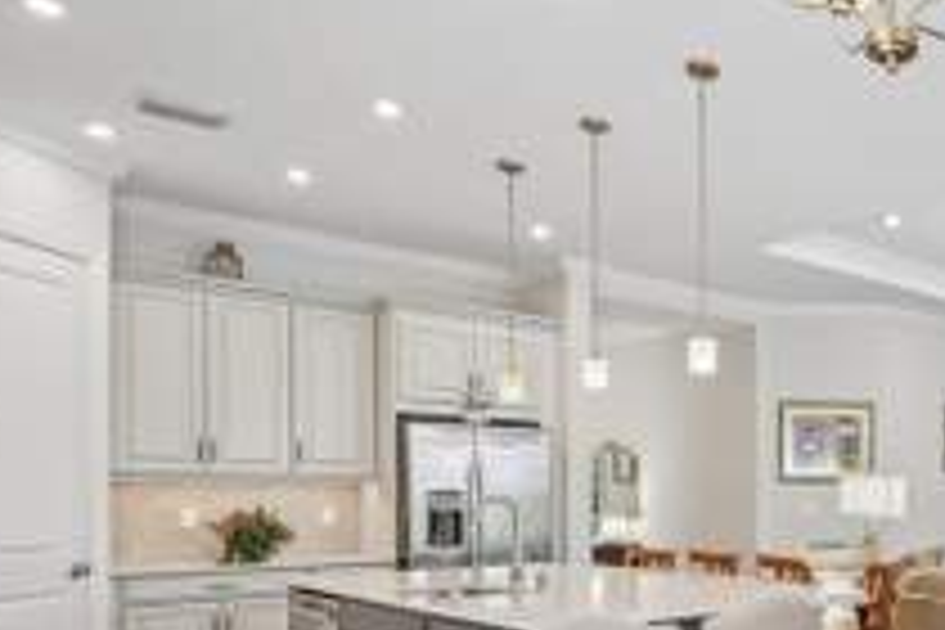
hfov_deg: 48.7
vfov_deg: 39.1
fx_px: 840
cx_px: 936
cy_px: 529
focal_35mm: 32
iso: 400
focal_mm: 14
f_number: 8
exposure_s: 1/40
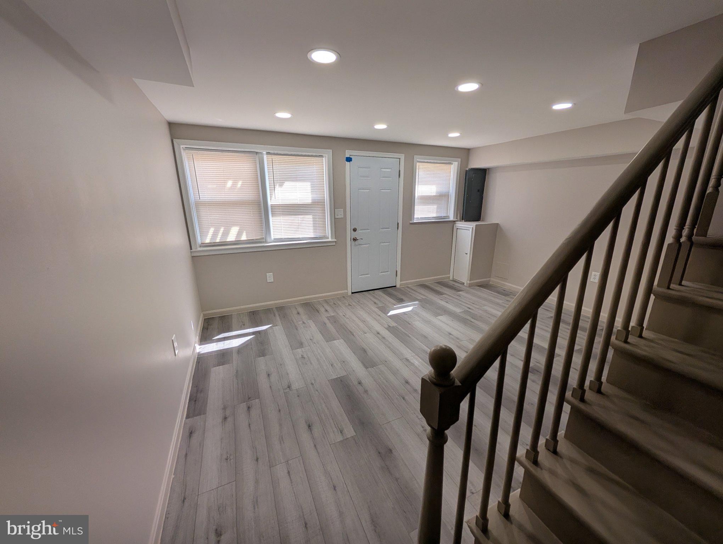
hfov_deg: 110.5
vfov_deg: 94.6
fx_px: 251
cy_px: 272
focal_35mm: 12
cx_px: 362
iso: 46
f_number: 1.7
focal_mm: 2.02
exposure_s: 1/249
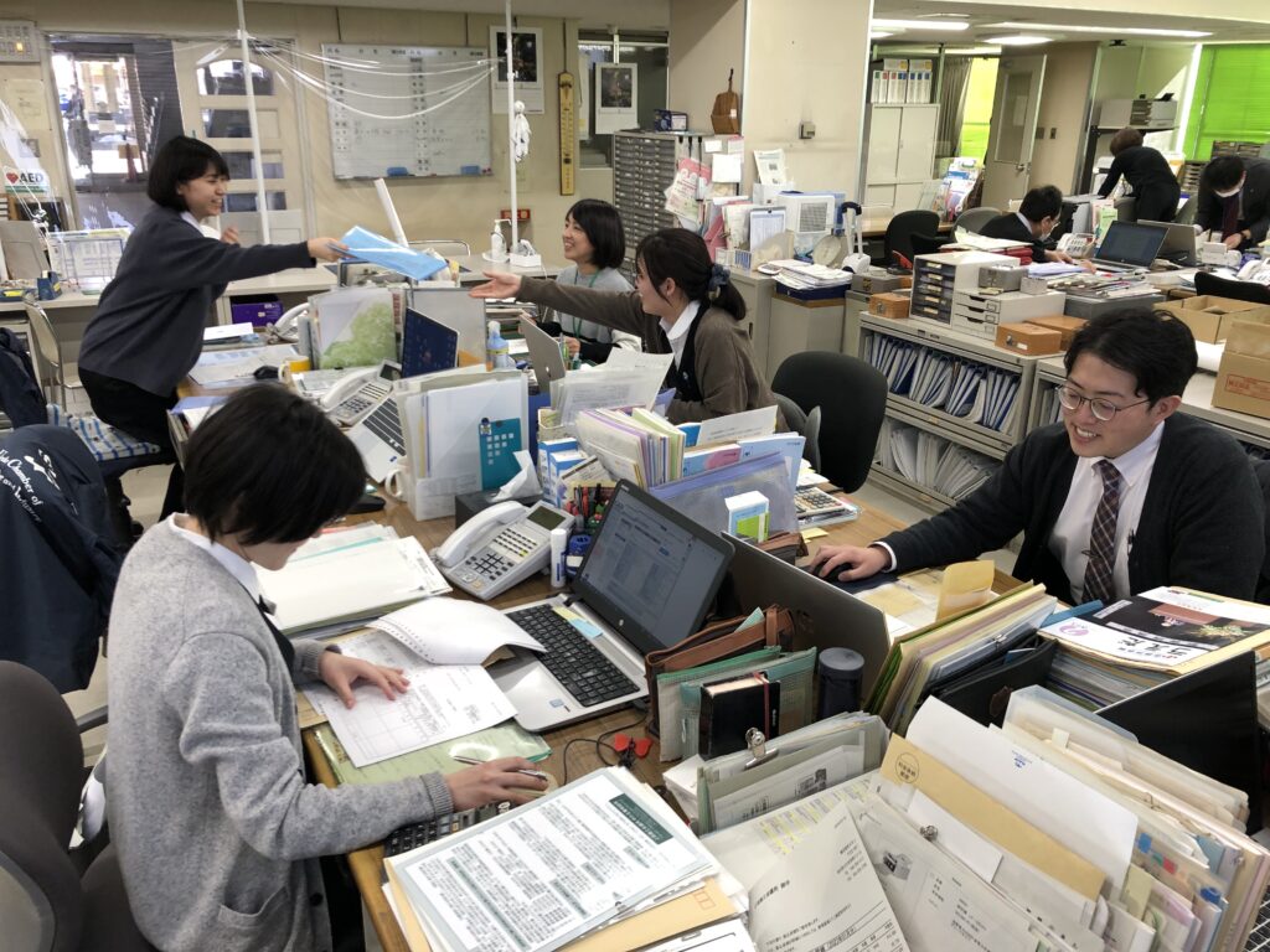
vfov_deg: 49.7
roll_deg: -0.8
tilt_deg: -19.9
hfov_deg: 63.4
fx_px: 1027
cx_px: 635
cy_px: 476
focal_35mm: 28
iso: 25
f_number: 1.8
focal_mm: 4
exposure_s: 1/30
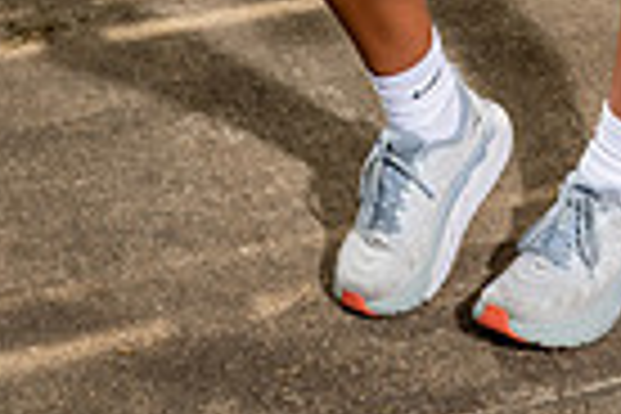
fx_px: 2242
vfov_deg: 9.6
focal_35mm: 130
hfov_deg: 15.7
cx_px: 495
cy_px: -504
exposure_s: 1/250
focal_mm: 40
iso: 100
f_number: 8
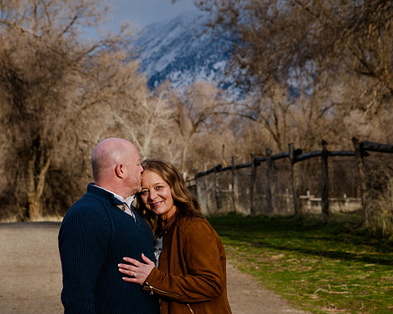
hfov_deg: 14.7
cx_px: 164
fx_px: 1524
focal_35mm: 131
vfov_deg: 11.8
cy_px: 169
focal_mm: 105
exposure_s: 1/160
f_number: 9
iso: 250
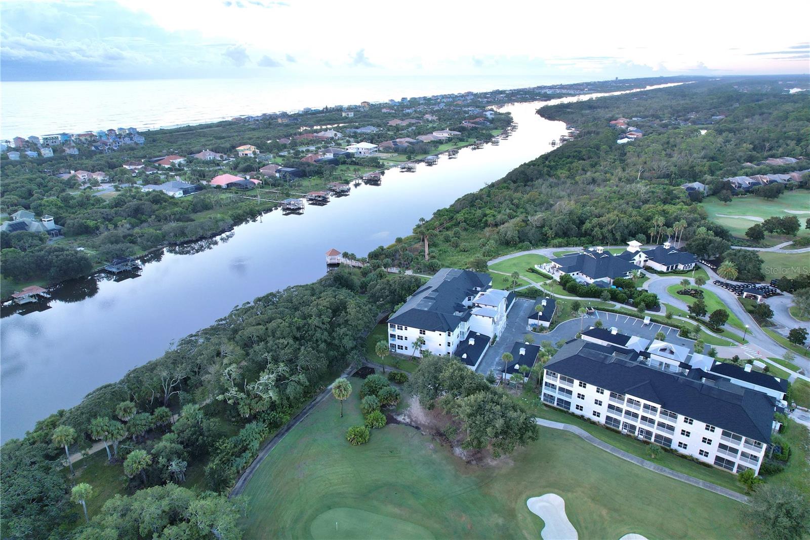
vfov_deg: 57.2
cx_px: 405
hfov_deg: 78.6
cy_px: 270
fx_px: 495
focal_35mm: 22
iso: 100
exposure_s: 1/80
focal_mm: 8.38
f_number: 2.8
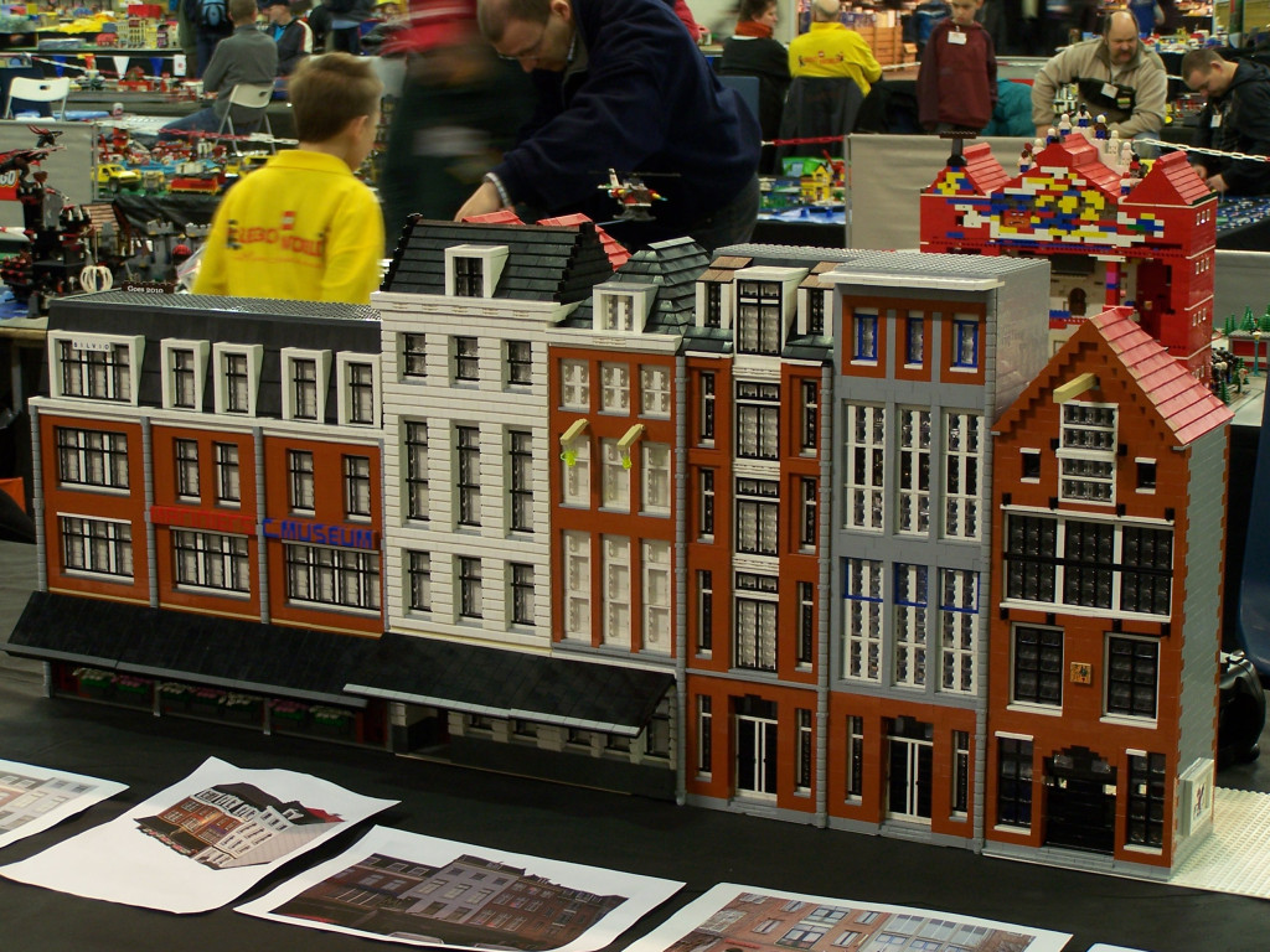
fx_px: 2531
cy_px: 476
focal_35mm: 69
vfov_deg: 21.3
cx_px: 635
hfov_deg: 28.2
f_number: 3.2
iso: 80
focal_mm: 11.5
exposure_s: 1/2
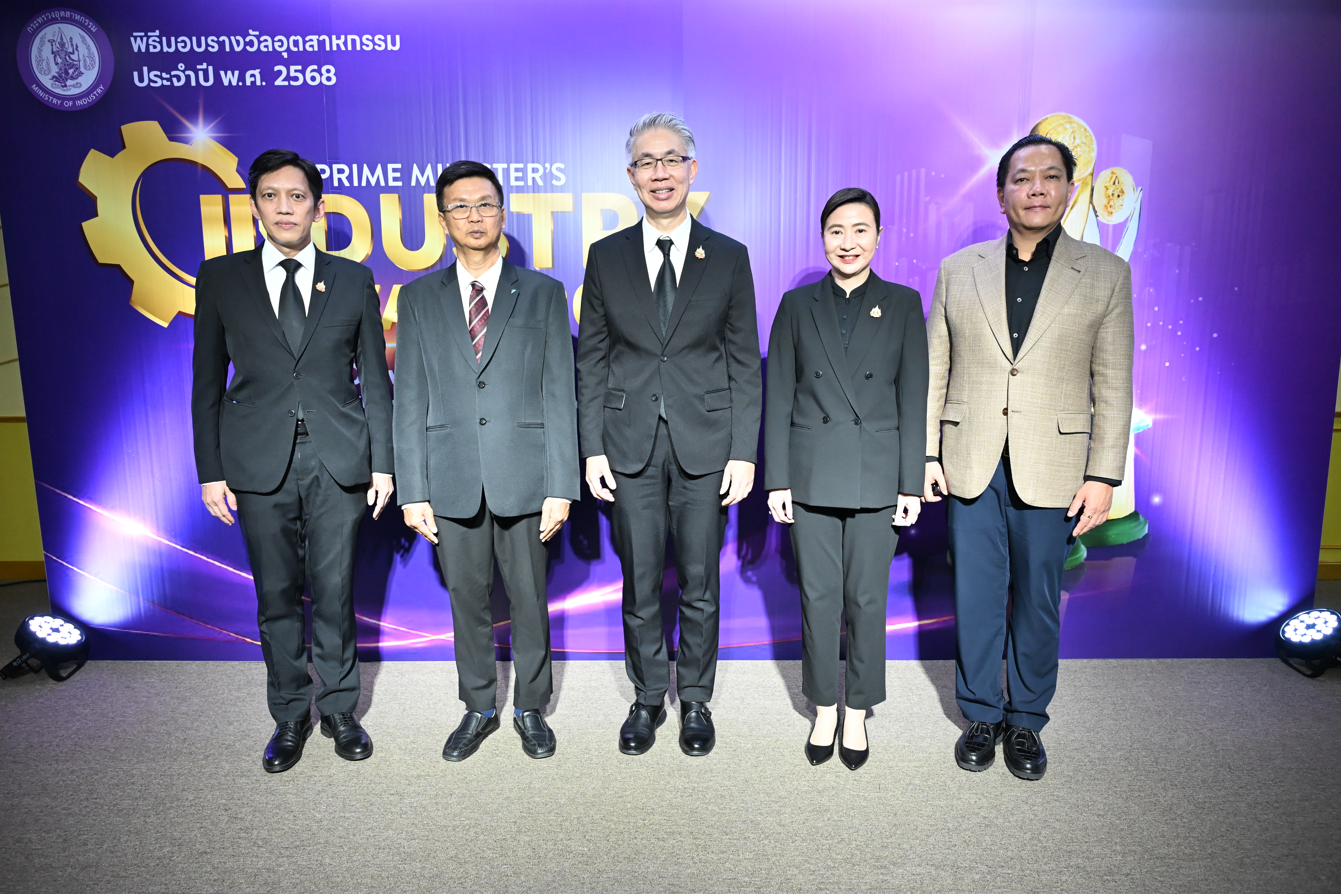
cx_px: 670
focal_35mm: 24
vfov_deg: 53.1
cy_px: 447
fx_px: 894
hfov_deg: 73.7
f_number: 4
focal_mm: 24
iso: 3200
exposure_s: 1/400
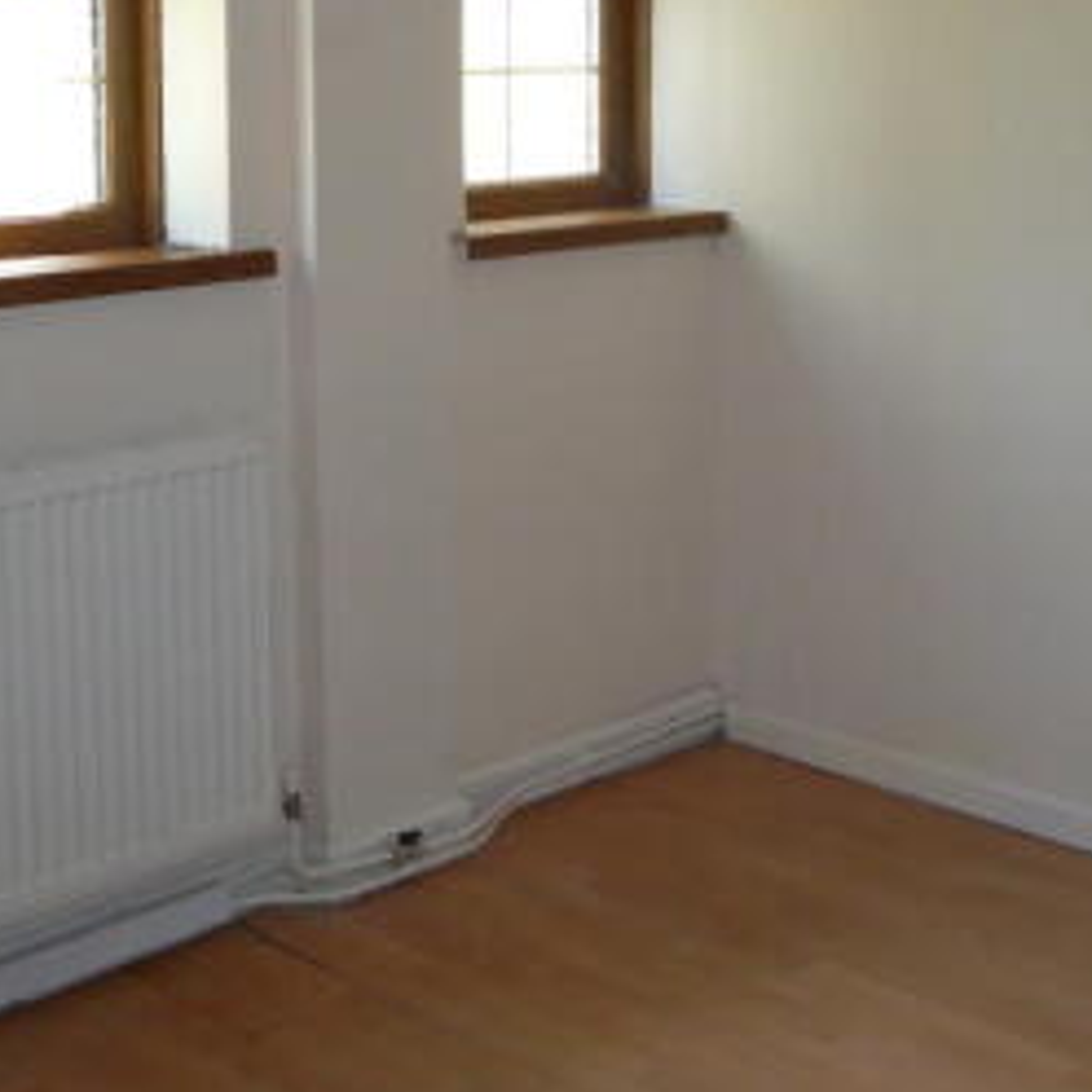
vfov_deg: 29.9
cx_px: 614
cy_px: 236
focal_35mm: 56
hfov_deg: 30.5
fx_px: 1999
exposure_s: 1/45
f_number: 3.5
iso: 200
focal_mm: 4.9
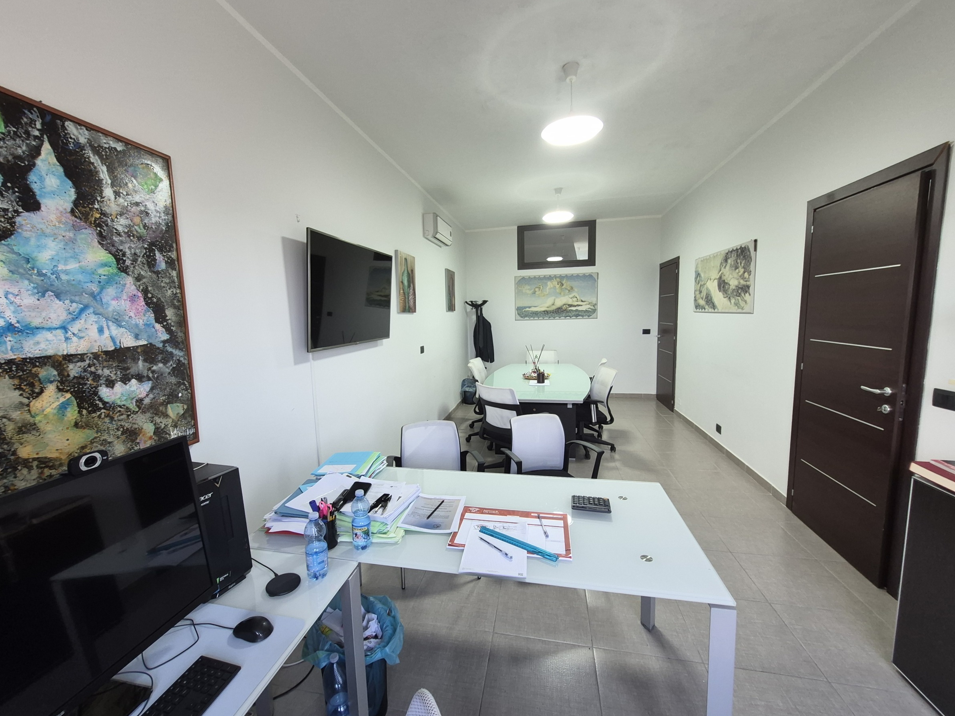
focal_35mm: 14
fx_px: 386
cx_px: 456
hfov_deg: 102.0
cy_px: 370
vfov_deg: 85.7
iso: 160
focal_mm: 1.74
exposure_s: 1/50
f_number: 2.2
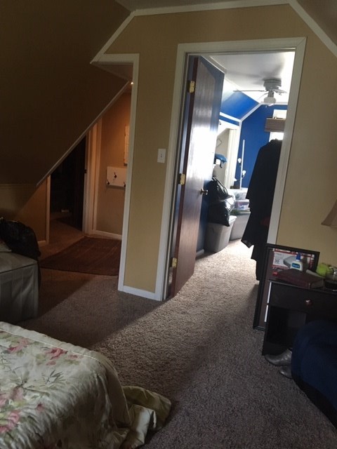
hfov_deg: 48.2
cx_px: 168
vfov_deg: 61.7
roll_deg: -5.7
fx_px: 376
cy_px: 224
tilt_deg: -10.4
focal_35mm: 29
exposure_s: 1/20
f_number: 2.2
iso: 200
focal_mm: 4.15
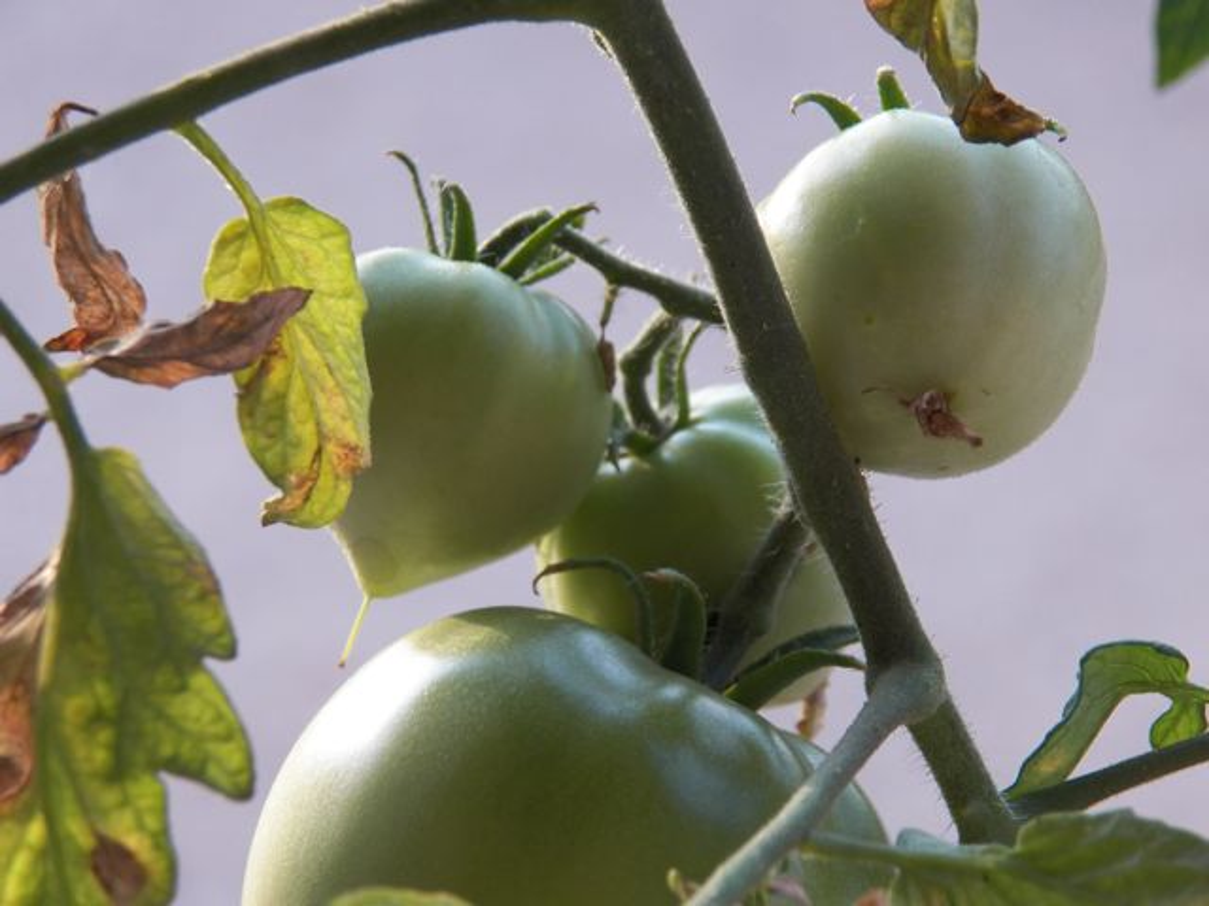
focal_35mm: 163
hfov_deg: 12.1
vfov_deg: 9.1
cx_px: 604
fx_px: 5693
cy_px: 453
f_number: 4
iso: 125
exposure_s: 1/125
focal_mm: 29.2
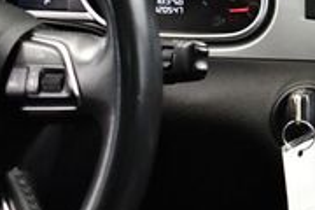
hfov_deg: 14.4
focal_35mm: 128
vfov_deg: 10.7
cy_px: 145
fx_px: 1120
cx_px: 541
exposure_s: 1/60
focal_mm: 18
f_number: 3.5
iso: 4500
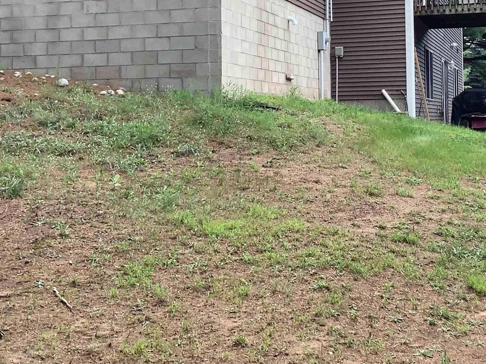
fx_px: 842
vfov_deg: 24.1
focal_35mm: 60
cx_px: 285
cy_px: 83
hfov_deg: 32.1
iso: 25
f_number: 2.4
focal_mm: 3.3
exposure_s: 1/100
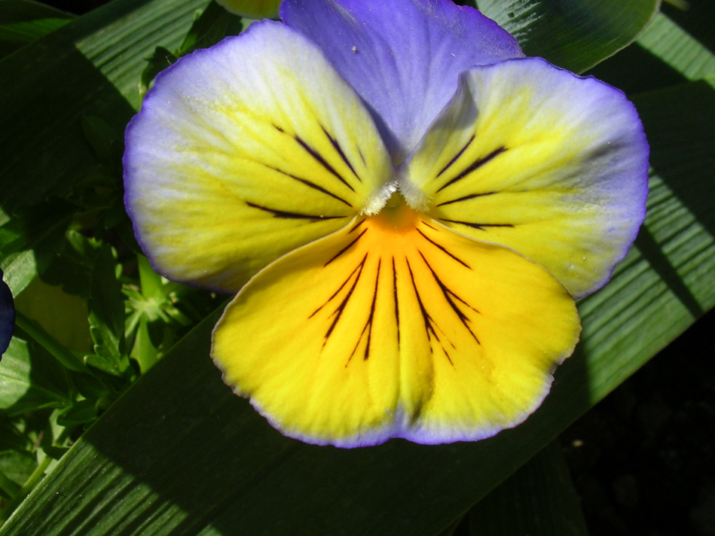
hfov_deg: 45.8
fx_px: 847
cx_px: 350
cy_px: 275
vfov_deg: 35.1
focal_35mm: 41
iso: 50
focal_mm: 5.8
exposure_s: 1/349
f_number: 5.6
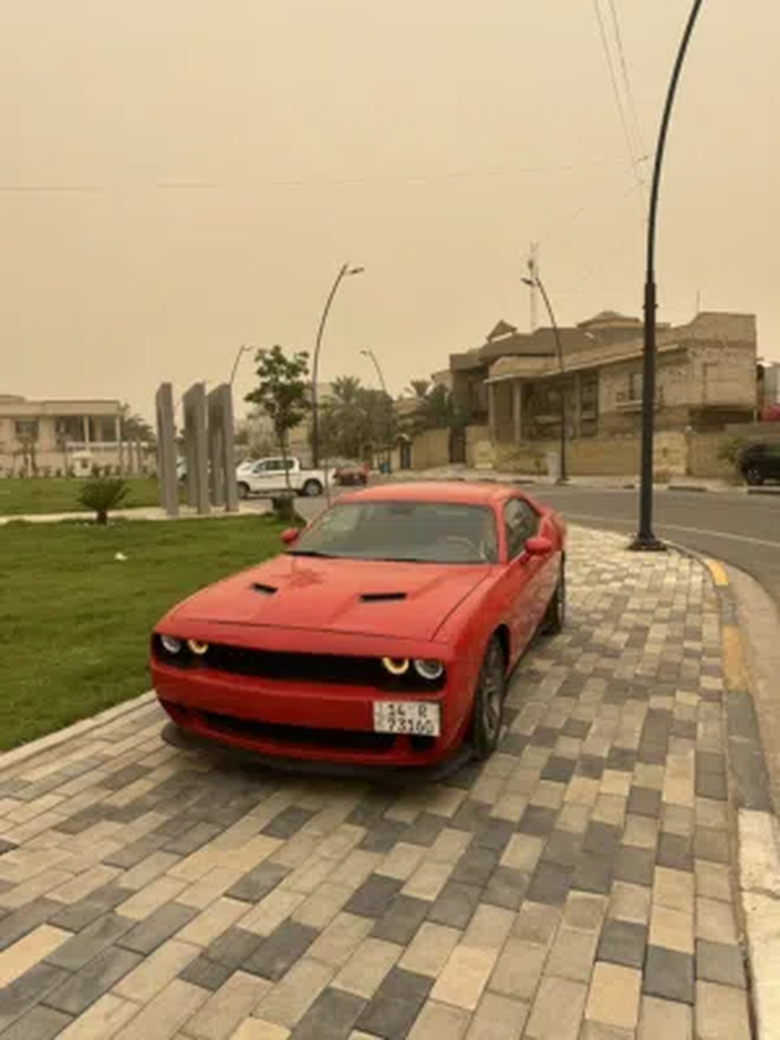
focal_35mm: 24
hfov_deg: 56.8
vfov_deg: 71.6
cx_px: 390
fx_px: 721
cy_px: 520
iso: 80
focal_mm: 6.86
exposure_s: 1/4545
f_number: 1.78
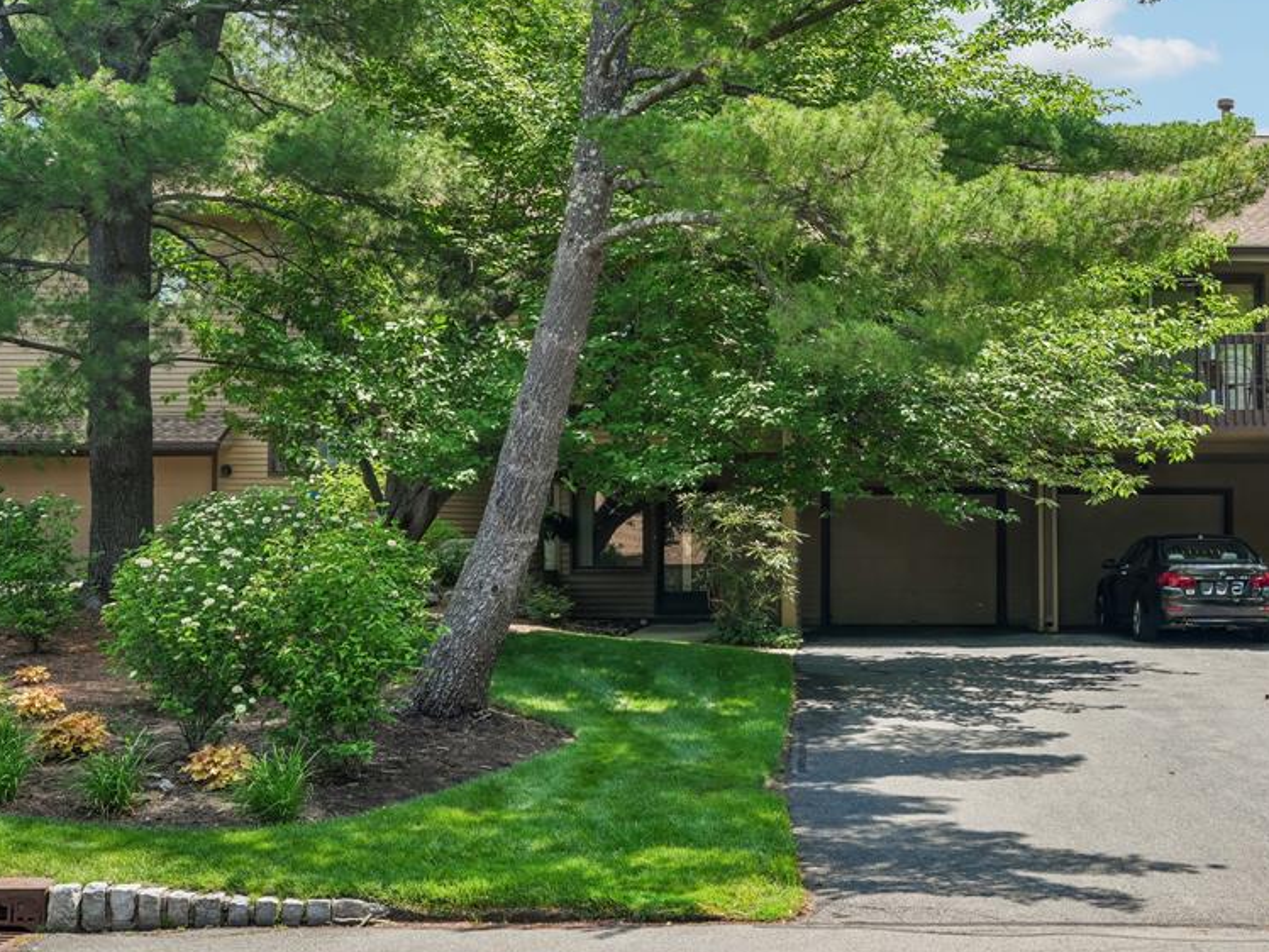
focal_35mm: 46
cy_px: 418
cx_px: 857
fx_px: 1687
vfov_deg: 31.5
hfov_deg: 40.7
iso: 100
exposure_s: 1/60
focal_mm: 35
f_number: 9
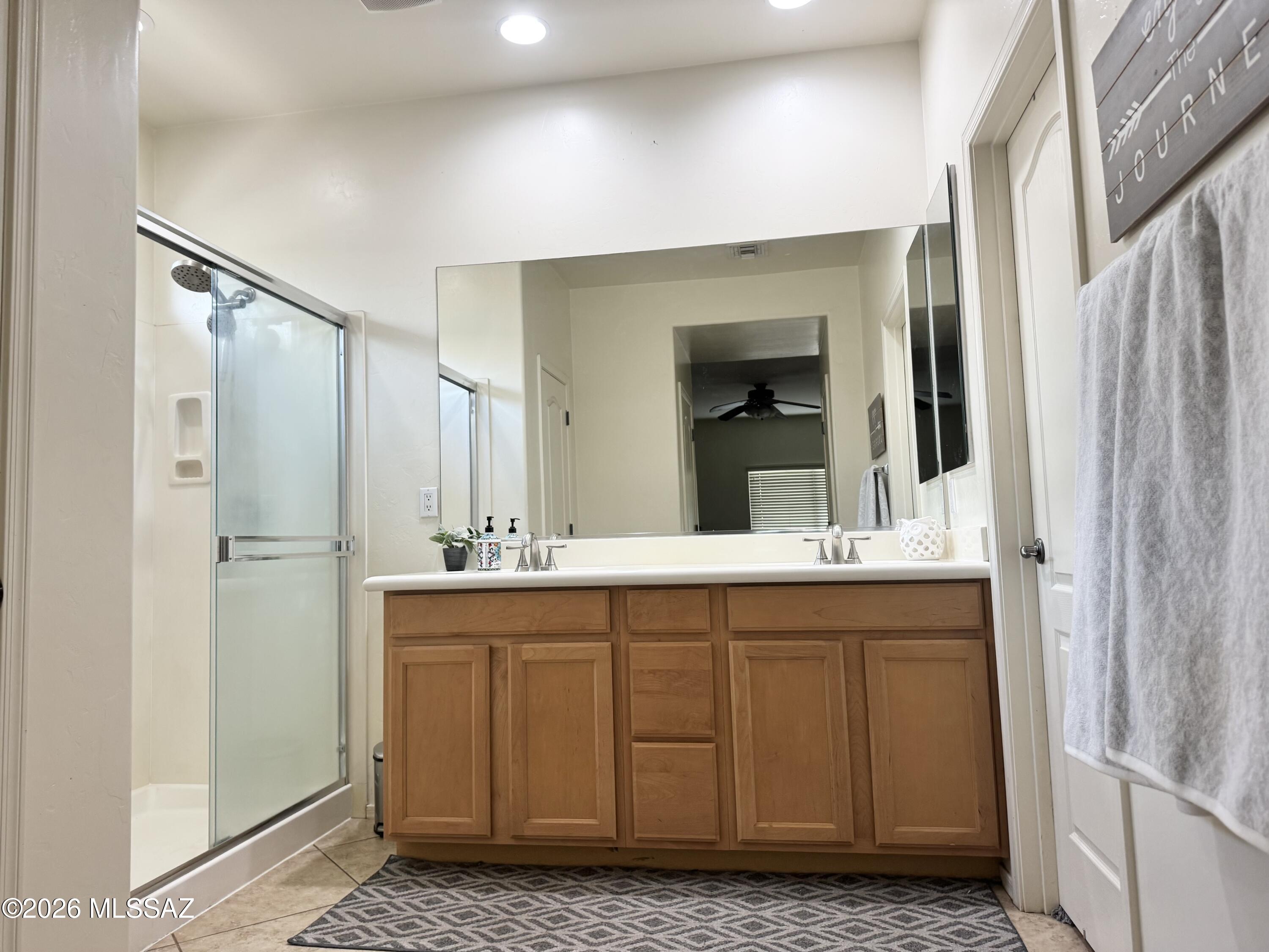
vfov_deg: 56.8
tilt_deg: +6.2
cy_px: 476
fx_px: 880
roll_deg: +1.5
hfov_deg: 71.6
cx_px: 634
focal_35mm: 24
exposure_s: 1/120
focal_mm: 6.76
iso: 160
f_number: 1.78
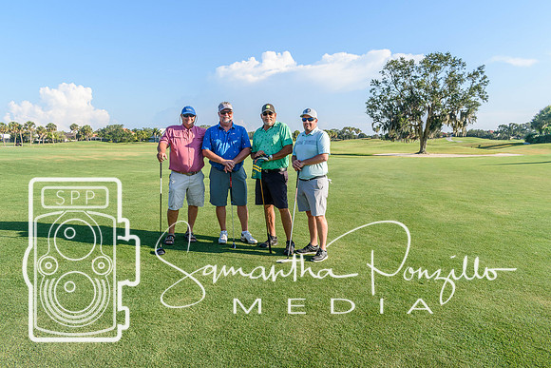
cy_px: 184
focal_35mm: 27
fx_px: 413
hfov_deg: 67.4
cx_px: 276
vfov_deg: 48.0
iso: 200
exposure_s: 1/320
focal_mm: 18
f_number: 9
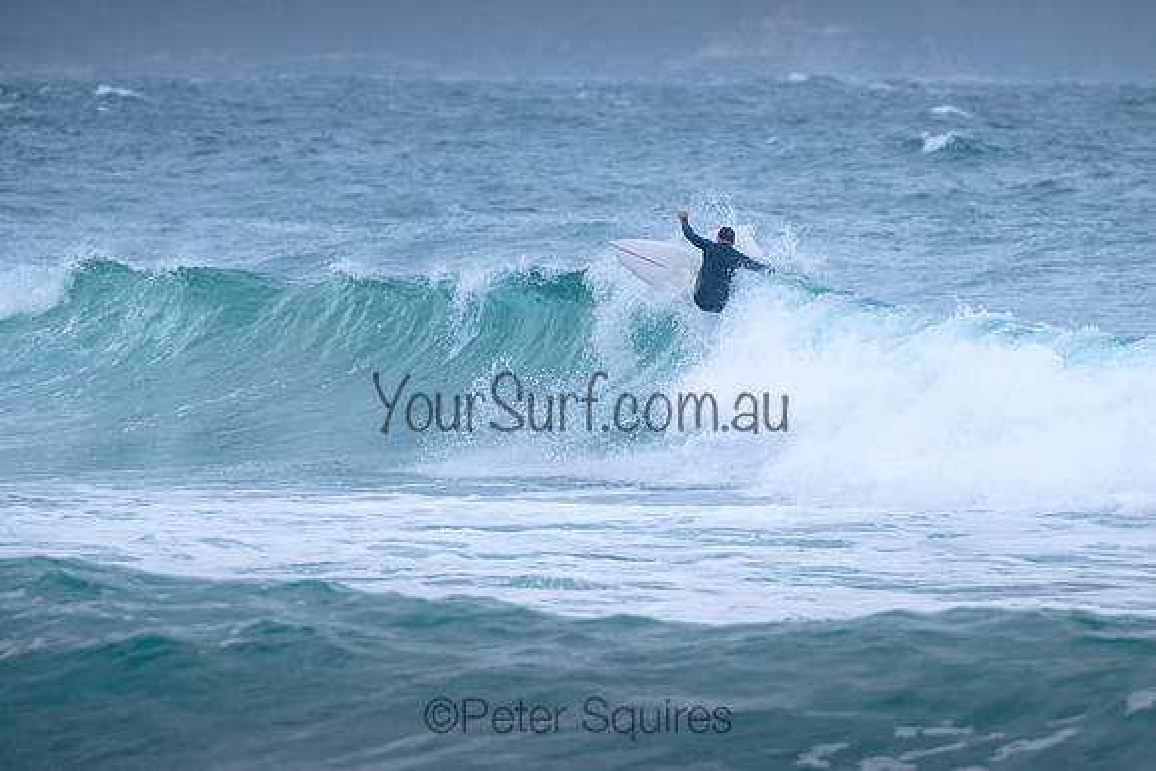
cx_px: 716
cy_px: 289
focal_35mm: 550
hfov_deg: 3.7
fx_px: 17669
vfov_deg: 2.5
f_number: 5.6
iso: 640
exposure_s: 1/2000
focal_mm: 400
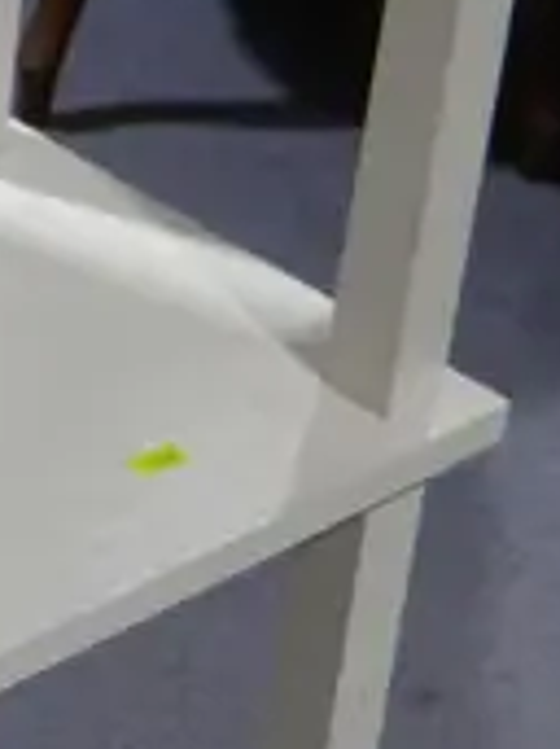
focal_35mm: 168
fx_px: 3628
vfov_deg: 11.8
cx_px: -503
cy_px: 232
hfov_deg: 8.4
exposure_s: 1/60
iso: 200
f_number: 3.5
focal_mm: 14
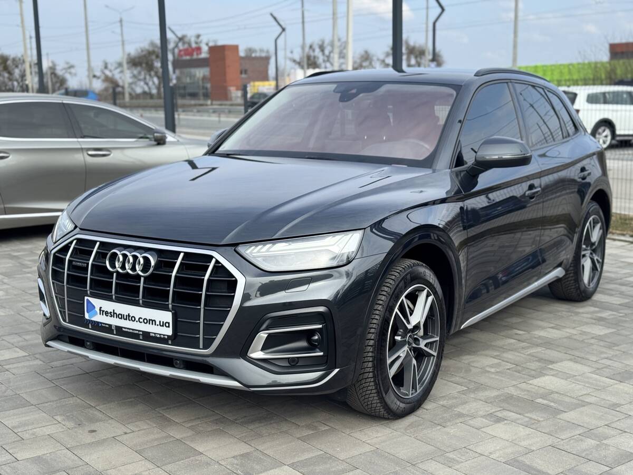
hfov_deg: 39.7
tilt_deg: -10.0
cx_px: 316
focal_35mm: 48
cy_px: 238
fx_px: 878
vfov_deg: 30.3
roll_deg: +1.3
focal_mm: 6.76
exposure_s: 1/1869
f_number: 1.78
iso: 64
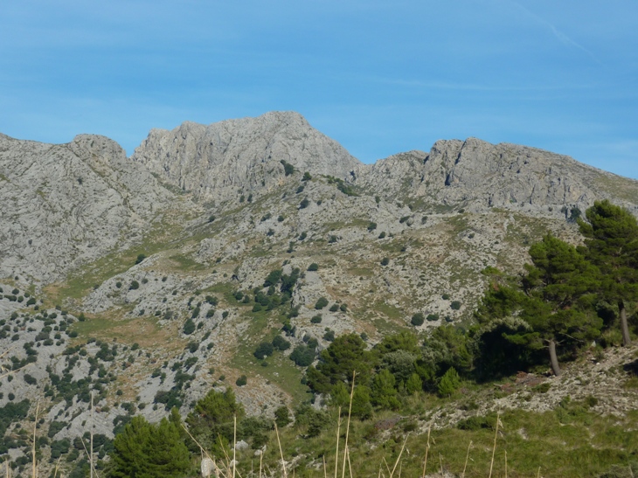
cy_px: 239
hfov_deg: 14.4
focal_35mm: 137
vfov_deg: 10.8
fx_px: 2524
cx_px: 319
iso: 80
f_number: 5.6
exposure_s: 1/500
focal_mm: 22.5
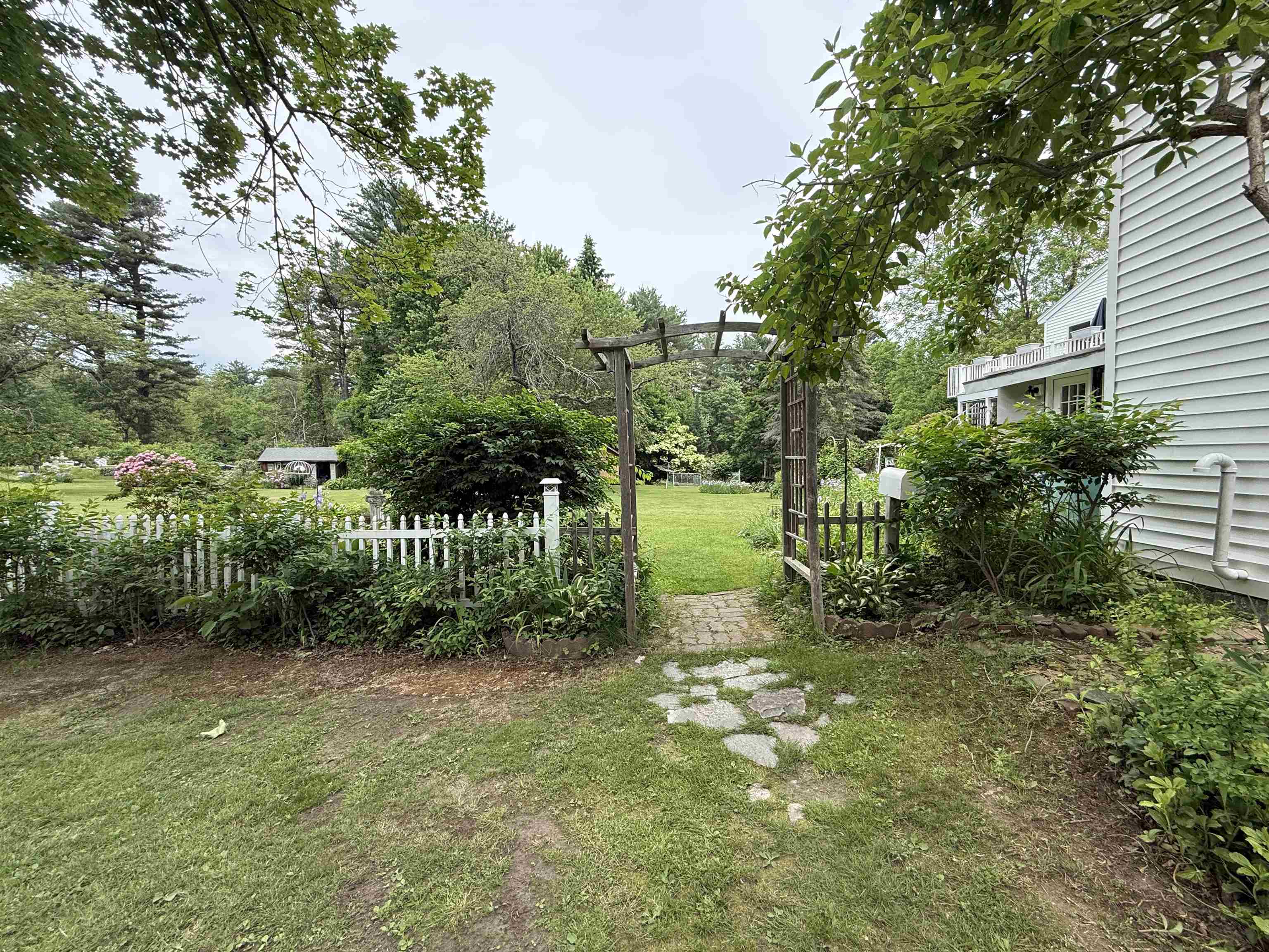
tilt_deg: -2.7
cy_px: 476
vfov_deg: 85.7
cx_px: 634
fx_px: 513
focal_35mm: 14
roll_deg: +0.9
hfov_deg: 102.1
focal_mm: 2.22
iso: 64
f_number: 2.2
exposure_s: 1/625
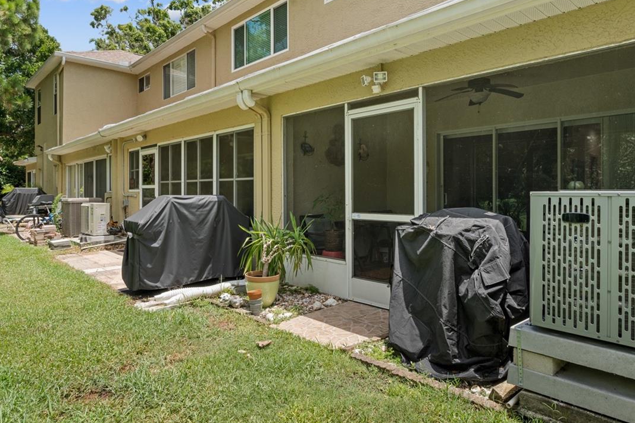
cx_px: 333
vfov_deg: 53.1
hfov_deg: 73.7
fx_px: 423
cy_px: 204
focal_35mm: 24
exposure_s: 1/50
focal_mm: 16
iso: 250
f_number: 10
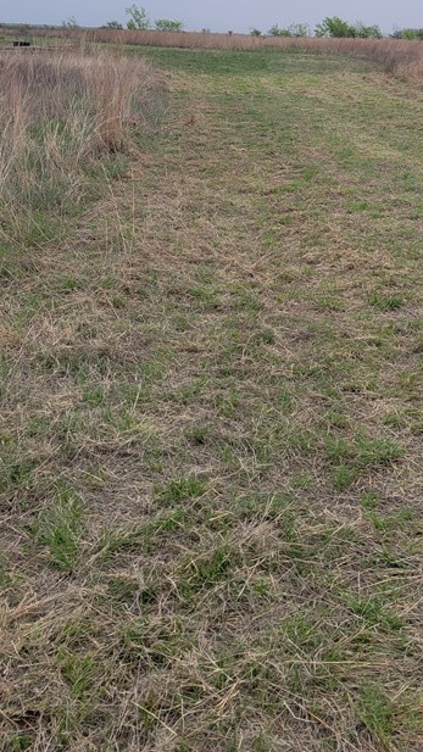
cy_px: 210
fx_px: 937
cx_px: 362
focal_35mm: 47
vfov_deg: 42.7
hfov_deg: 24.8
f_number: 1.8
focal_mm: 5.4
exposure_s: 1/2913
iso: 40
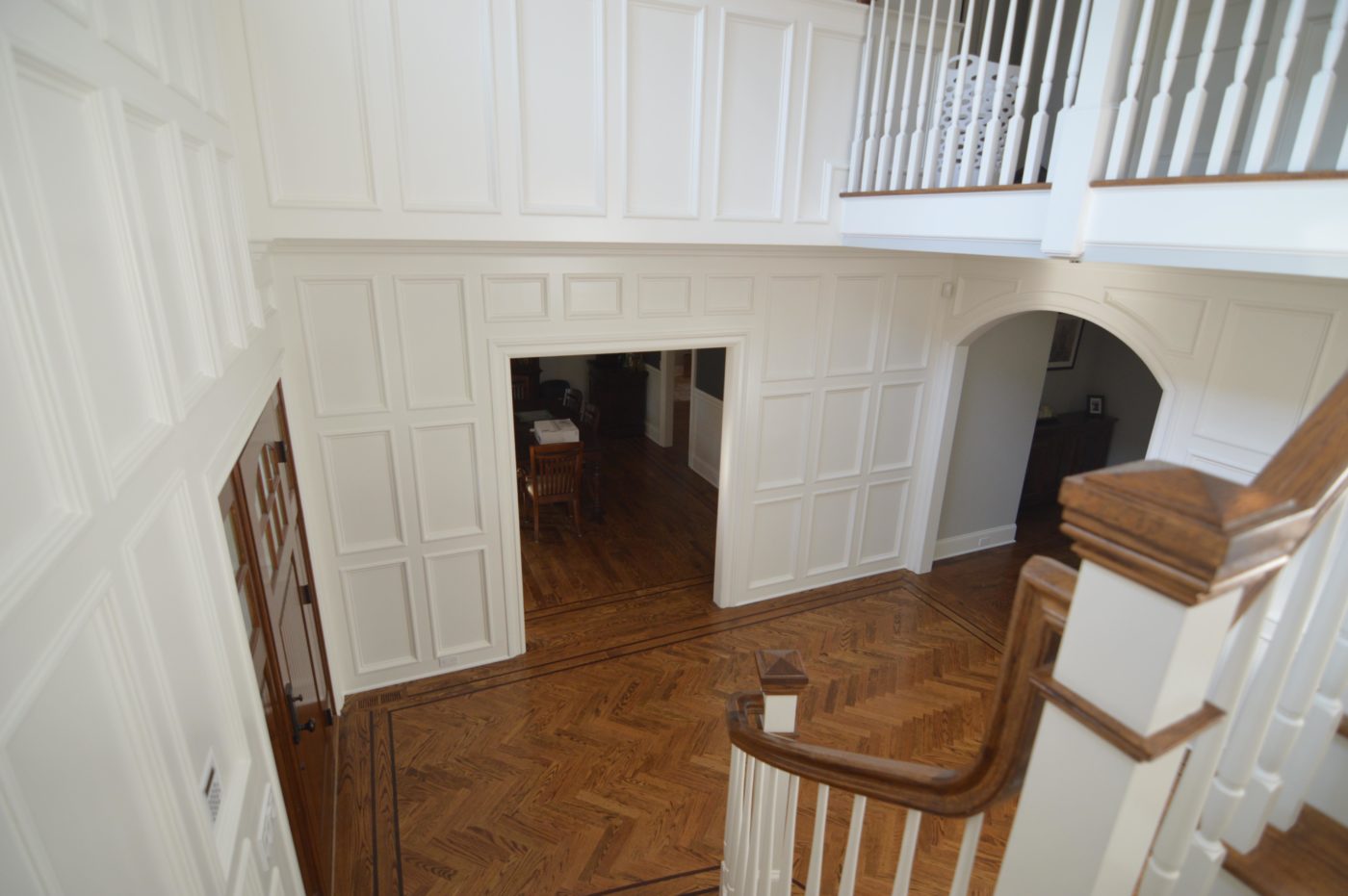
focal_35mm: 16
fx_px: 617
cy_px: 448
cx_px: 674
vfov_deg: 72.0
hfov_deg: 95.0
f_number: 2.8
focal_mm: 11
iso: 320
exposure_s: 1/125
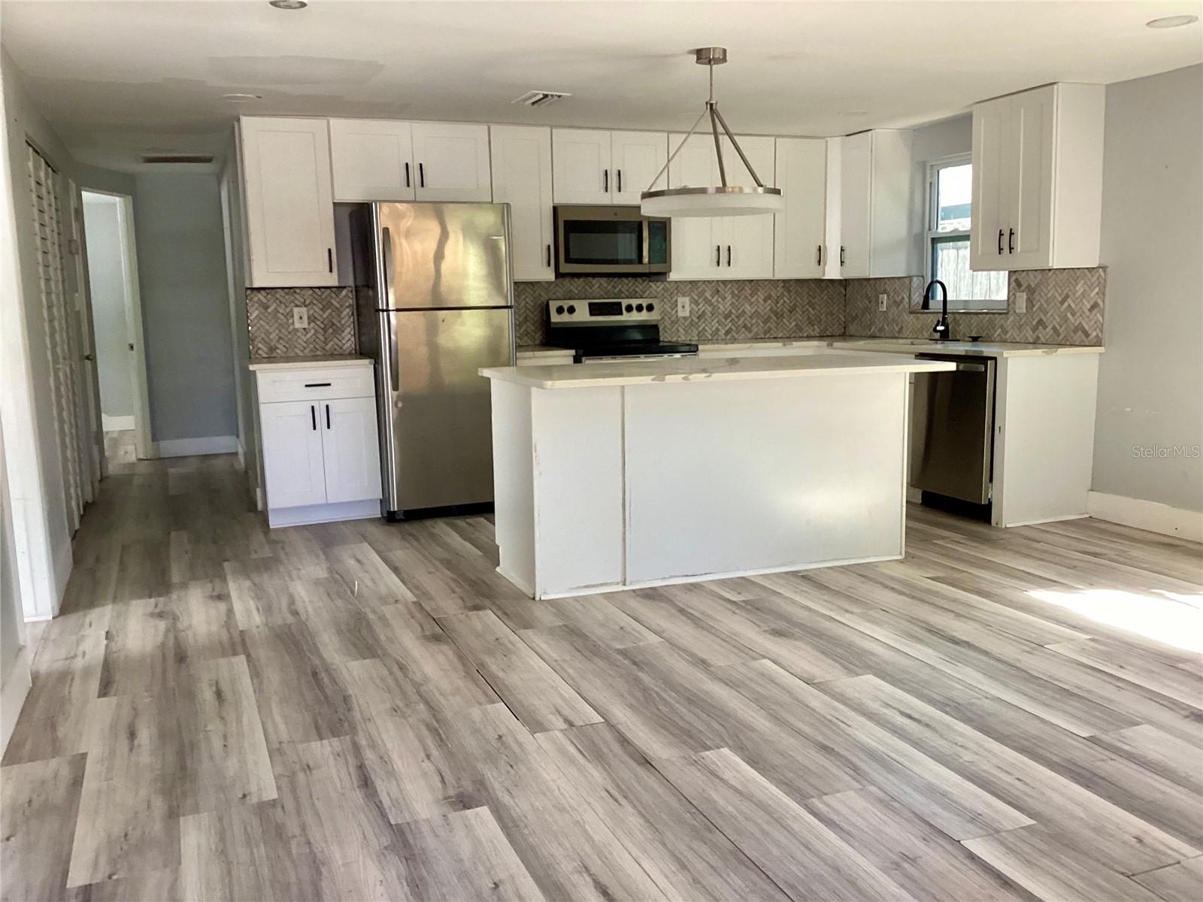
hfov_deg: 58.4
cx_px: 602
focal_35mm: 31
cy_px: 451
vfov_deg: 45.4
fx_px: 1077
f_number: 2.4
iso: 125
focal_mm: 3.3
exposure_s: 1/60
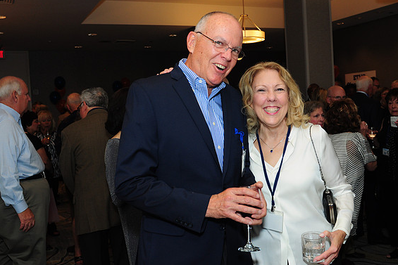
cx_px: 200
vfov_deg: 32.3
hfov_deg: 46.9
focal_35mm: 42
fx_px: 459
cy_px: 132
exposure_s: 1/60
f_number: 5
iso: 500
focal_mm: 27
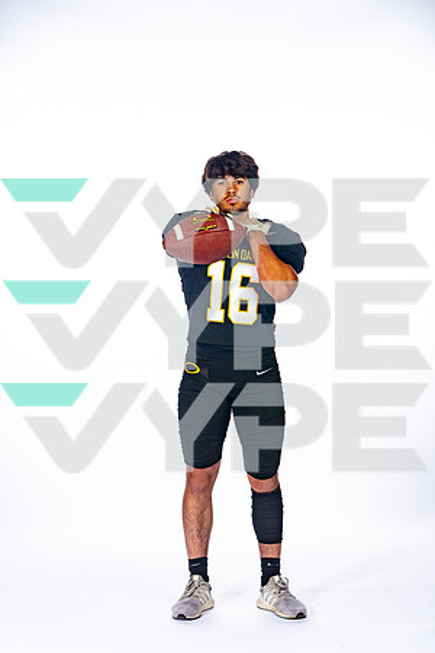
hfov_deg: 15.9
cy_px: 326
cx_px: 218
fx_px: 1559
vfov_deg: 23.6
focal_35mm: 86
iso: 250
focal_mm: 86
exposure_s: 1/250
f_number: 8
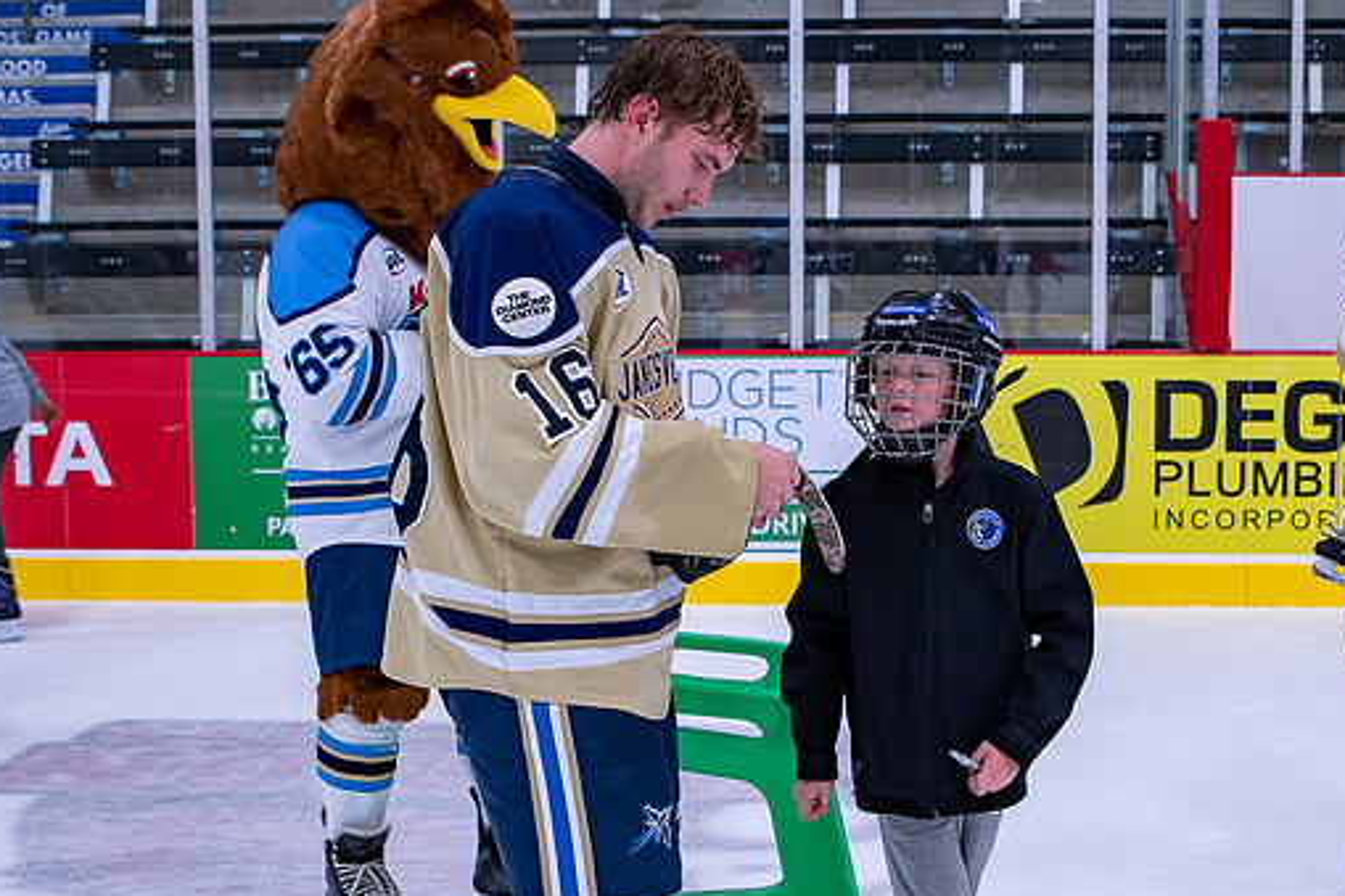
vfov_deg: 20.3
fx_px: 2502
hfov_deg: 30.0
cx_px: 841
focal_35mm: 67
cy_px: 503
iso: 180
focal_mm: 31
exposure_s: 1/250
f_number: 3.5
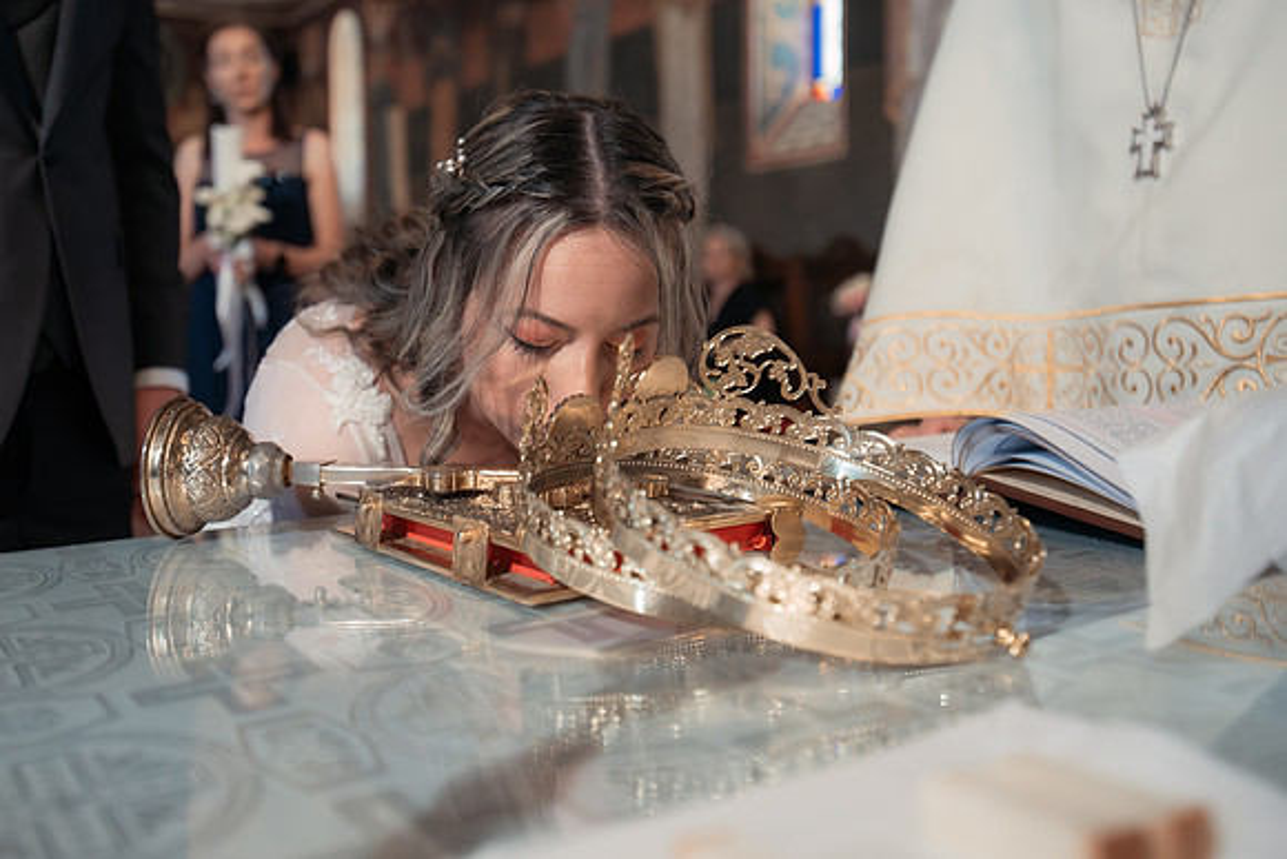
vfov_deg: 37.7
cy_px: 382
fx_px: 1255
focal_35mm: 35
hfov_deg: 54.0
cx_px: 534
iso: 4000
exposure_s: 1/200
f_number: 2.8
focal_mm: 30
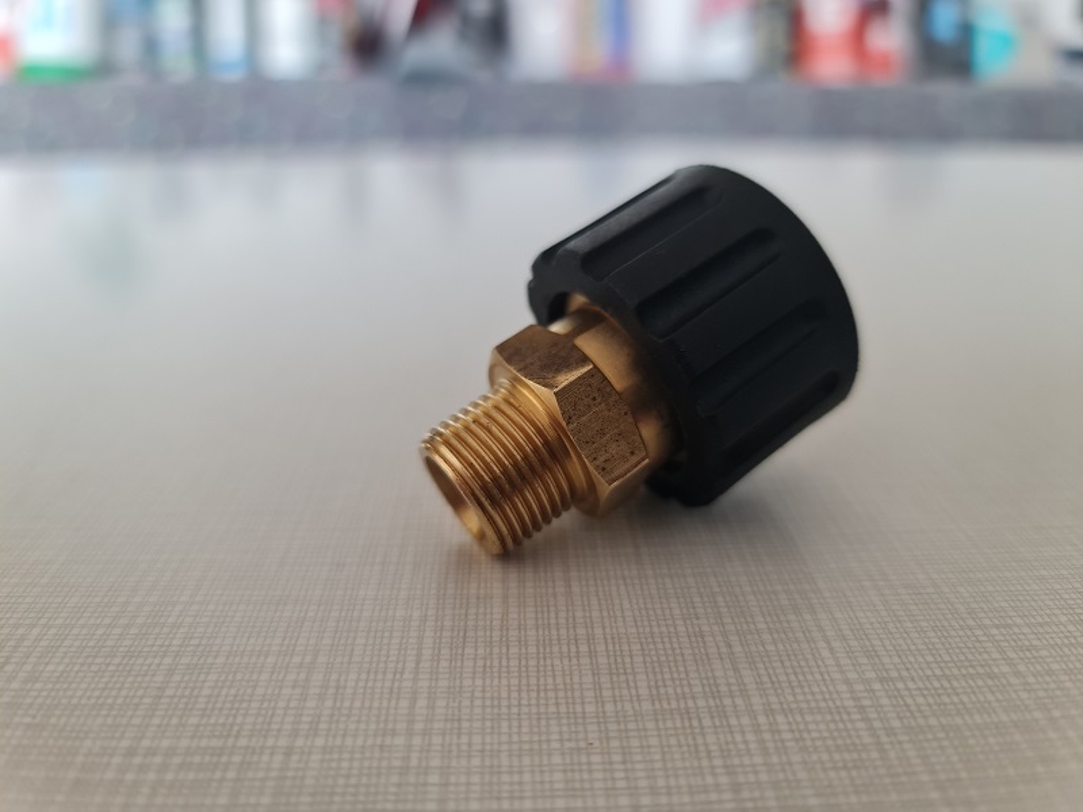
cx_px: 542
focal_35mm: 25
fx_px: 782
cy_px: 406
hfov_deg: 69.4
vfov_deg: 54.9
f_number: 1.8
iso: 160
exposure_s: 1/50
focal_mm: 7
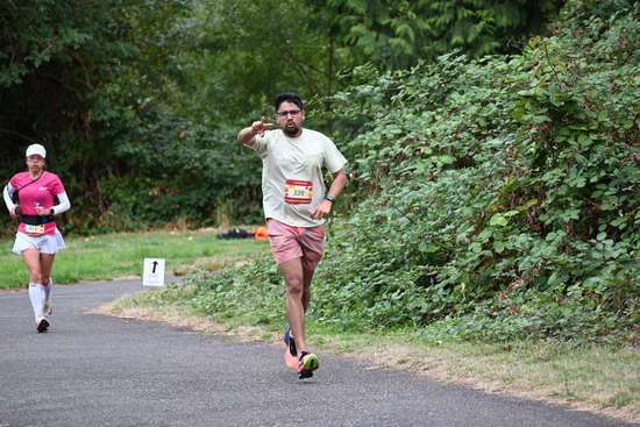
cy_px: 214
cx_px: 320
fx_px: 3556
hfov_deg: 10.3
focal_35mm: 200
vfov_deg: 6.9
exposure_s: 1/250
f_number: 6.3
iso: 640
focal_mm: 200
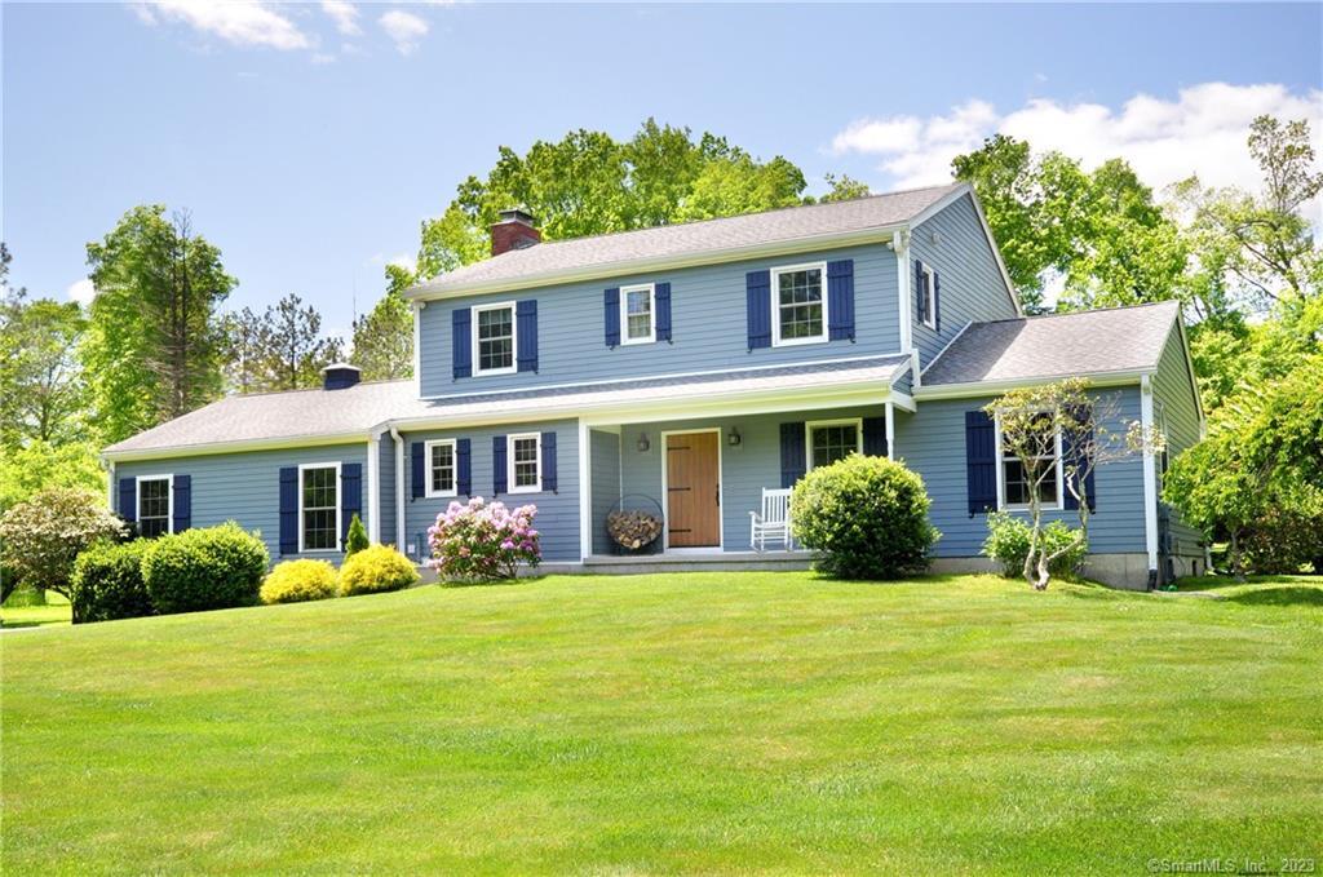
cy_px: 438
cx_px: 662
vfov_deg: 43.5
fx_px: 1101
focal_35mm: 30
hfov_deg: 62.0
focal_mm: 20
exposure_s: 1/125
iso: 250
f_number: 8
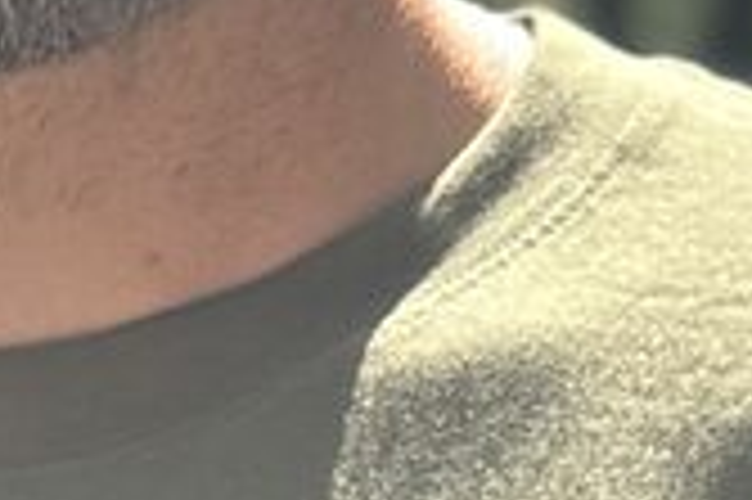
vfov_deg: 6.1
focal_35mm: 209
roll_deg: -2.3
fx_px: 4361
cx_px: -401
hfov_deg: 9.6
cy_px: 1383
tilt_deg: -10.5
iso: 80
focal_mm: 6.86
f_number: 1.78
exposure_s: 1/864
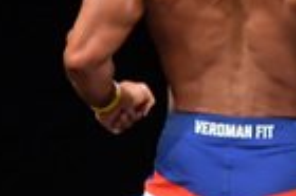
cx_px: 297
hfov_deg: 1.3
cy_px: 194
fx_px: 12992
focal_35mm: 1582
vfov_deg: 0.9
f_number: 5.6
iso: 3200
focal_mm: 190
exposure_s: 1/400
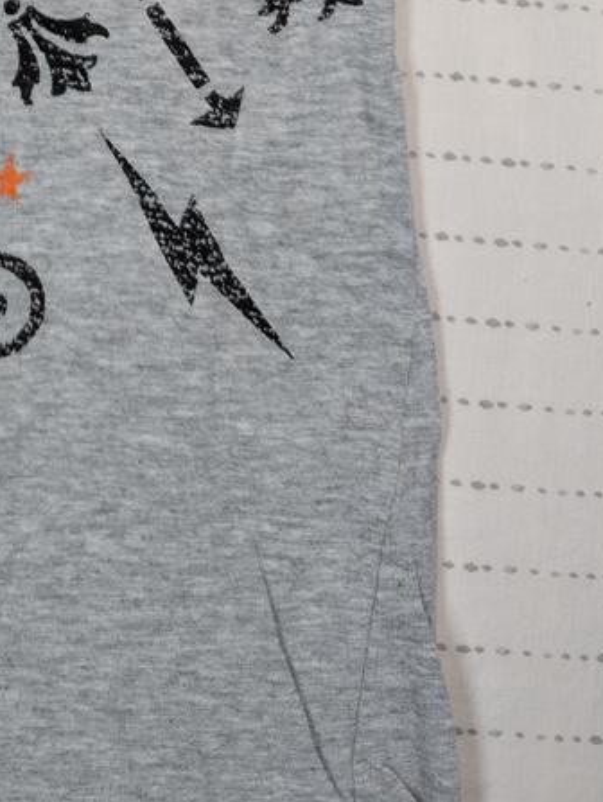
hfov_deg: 15.5
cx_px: -360
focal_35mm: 86
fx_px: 1995
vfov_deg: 19.1
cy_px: -490
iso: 37
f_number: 1.68
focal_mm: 6.9
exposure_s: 1/120
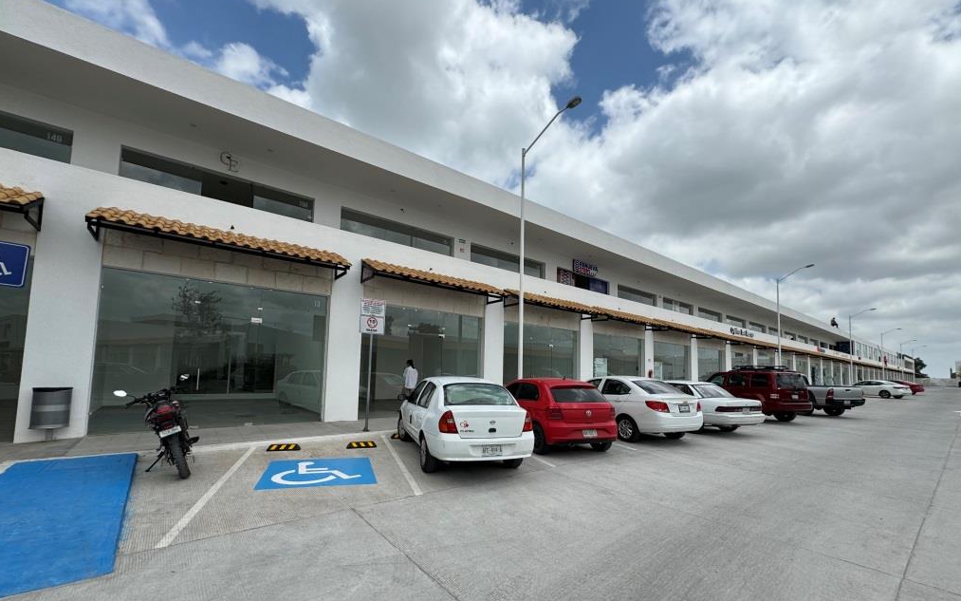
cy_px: 344
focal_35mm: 15
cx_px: 476
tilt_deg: +8.2
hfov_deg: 101.5
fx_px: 393
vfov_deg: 74.4
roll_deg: +0.5
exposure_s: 1/2146
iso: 50
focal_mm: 2.22
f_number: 2.2
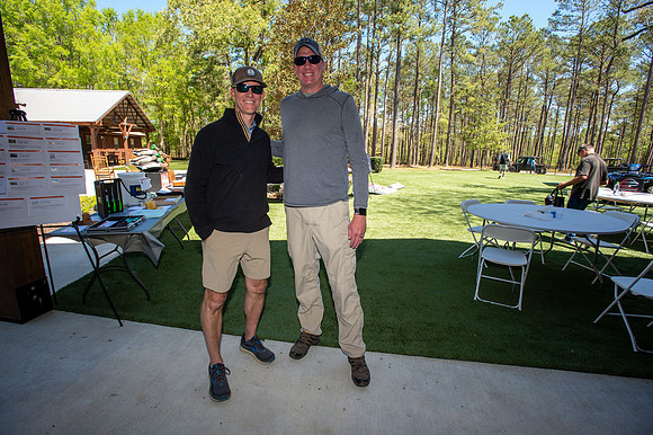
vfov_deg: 70.4
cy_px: 218
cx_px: 326
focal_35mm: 17
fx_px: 308
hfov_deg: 93.3
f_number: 6.3
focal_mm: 17
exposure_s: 1/100
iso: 180
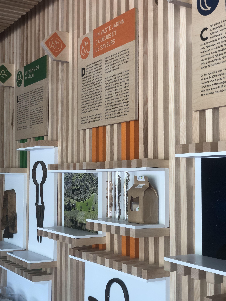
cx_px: 113
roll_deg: +0.2
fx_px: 453
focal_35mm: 52
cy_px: 150
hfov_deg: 28.0
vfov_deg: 36.8
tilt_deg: +2.9
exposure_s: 1/60
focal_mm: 6
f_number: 2.4
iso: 50
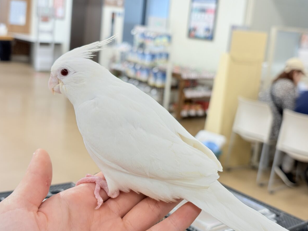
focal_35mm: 53
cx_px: 156
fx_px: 472
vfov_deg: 27.5
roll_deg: -4.9
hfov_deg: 36.2
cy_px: 117
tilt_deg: -9.9
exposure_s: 1/50
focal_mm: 5.96
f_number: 1.6
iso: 32
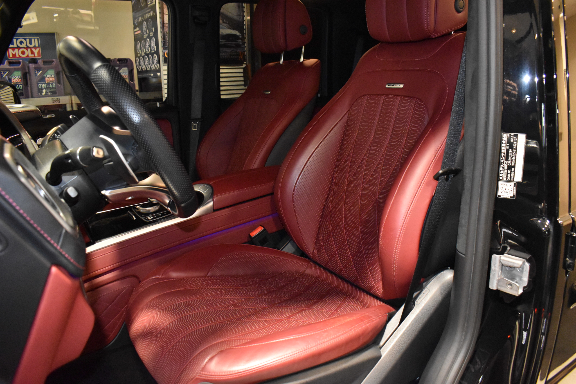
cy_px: 192
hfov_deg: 67.4
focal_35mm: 27
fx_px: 432
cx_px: 288
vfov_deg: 47.9
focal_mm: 18
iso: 6400
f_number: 5.6
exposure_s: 1/60
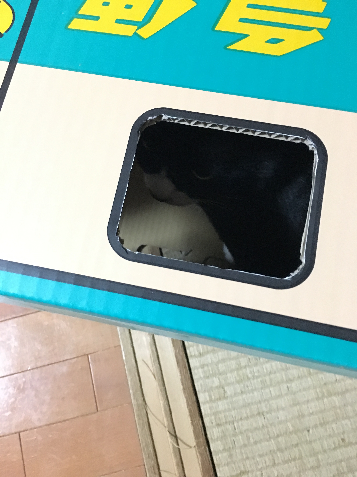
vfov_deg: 61.7
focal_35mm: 29
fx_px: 399
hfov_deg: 48.2
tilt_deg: -74.9
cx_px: 178
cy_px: 238
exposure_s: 1/15
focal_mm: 4.15
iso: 320
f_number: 2.2
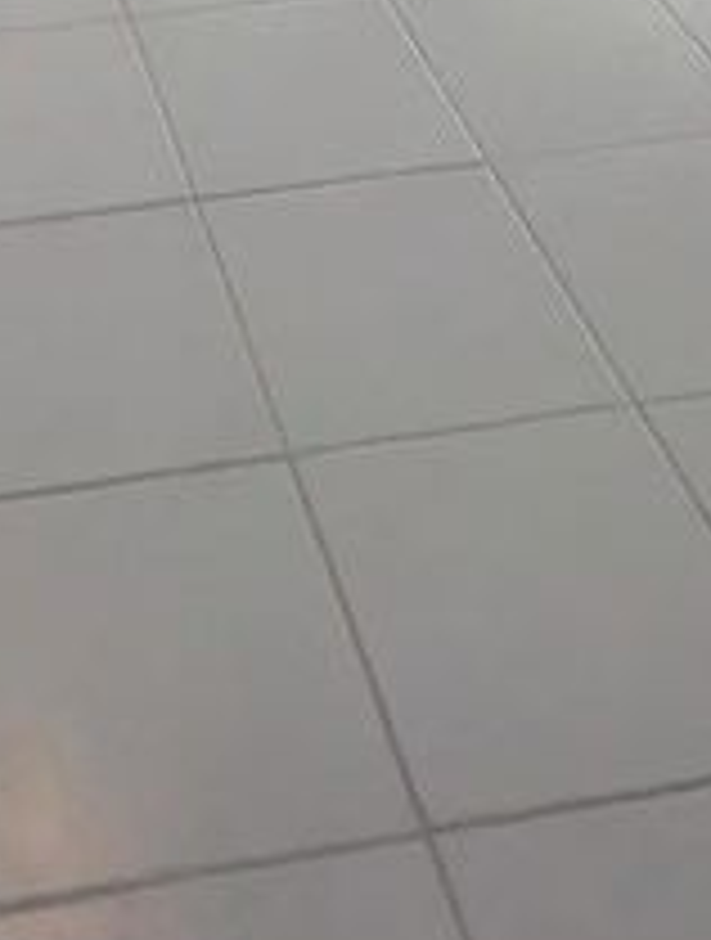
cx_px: -36
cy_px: -751
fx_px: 1771
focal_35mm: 65
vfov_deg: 20.7
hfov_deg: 21.7
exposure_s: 1/113
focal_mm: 2.35
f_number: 2.2
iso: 48
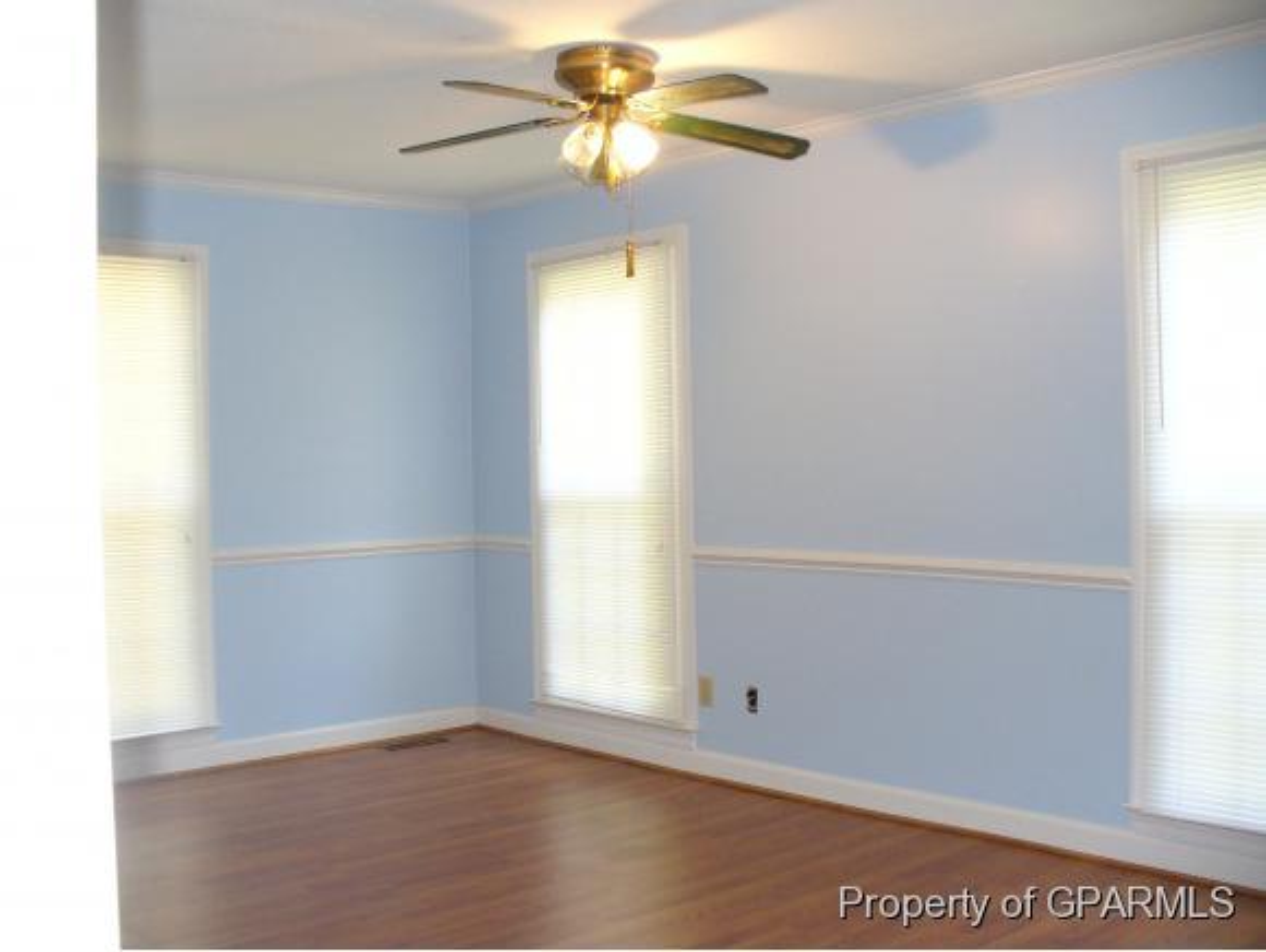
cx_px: 633
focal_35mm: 37
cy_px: 476
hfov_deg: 50.1
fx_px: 1354
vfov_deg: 38.7
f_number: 2.8
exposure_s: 1/30
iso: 160
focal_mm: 6.1
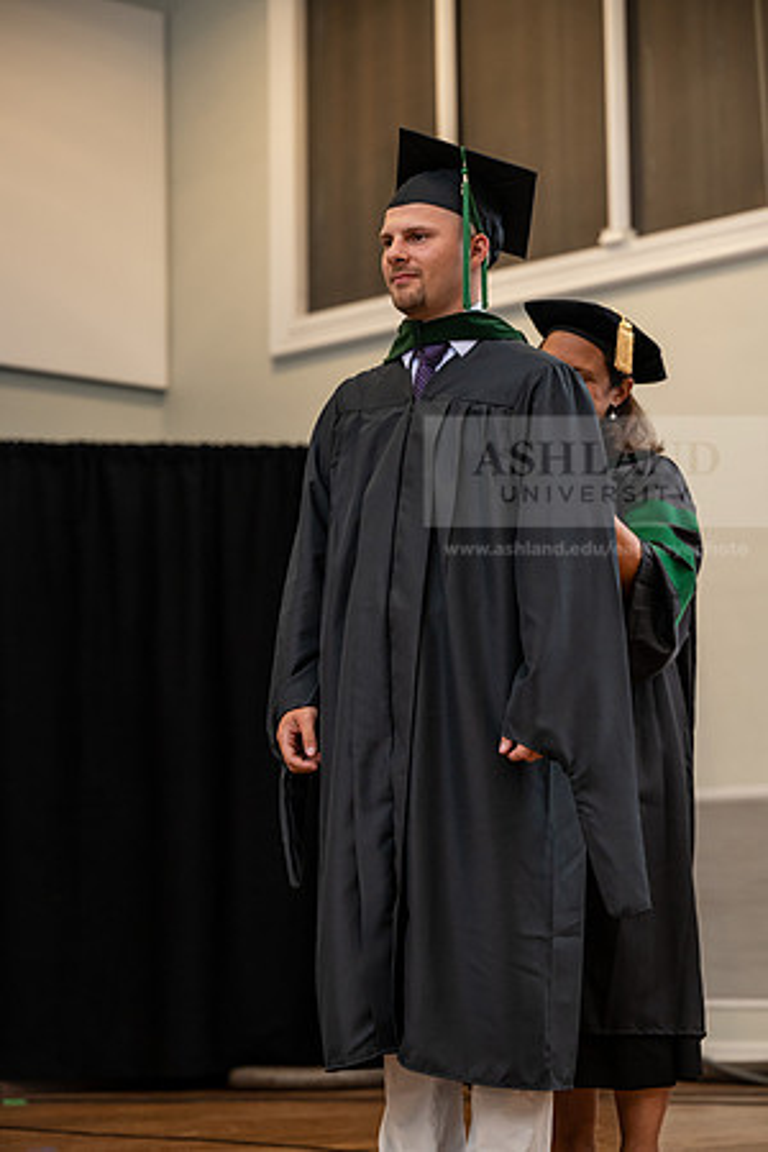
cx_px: 384
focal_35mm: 86
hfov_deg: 15.9
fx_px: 2752
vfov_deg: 23.6
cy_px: 576
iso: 1600
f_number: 3.5
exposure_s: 1/200
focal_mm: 86
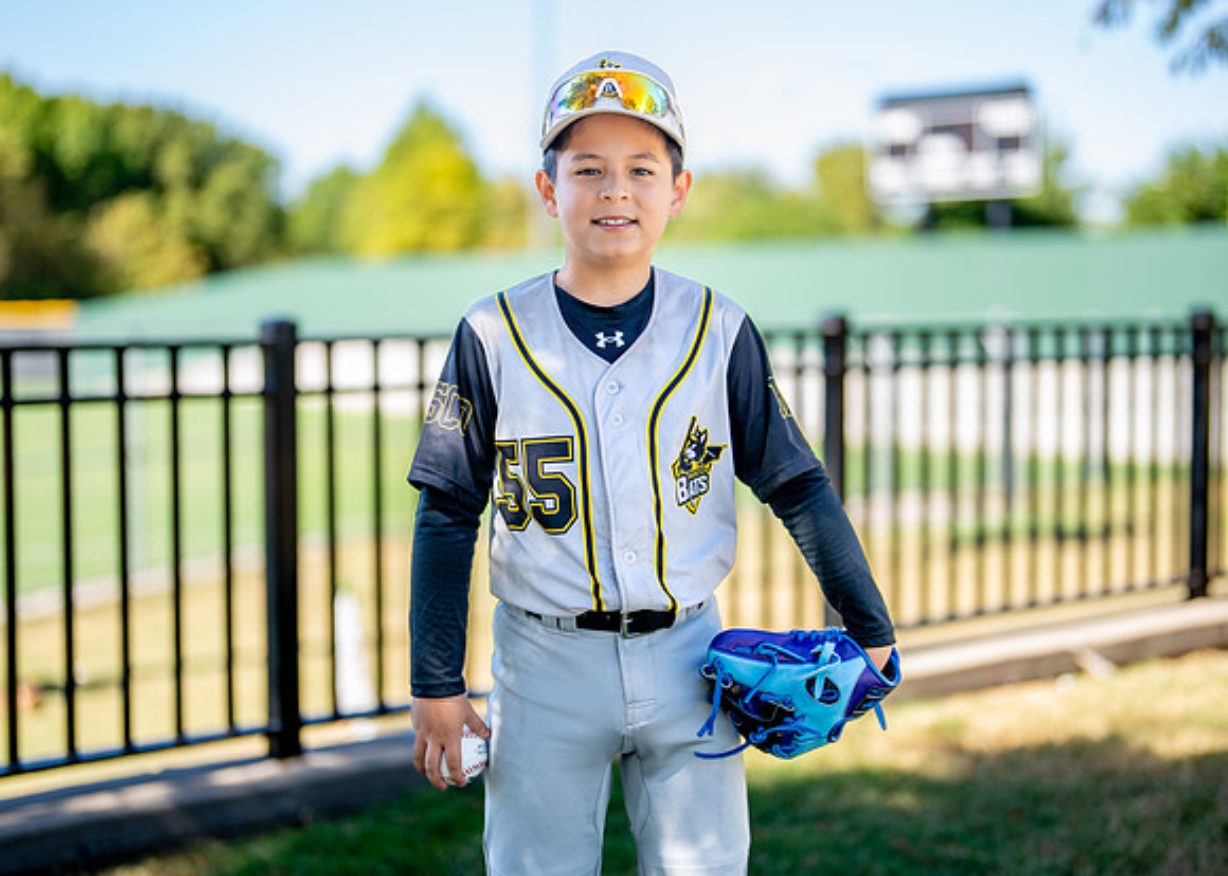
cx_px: 629
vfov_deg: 23.3
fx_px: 2123
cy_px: 402
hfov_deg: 32.3
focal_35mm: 61
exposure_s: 1/1600
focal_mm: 50
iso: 100
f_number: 1.2
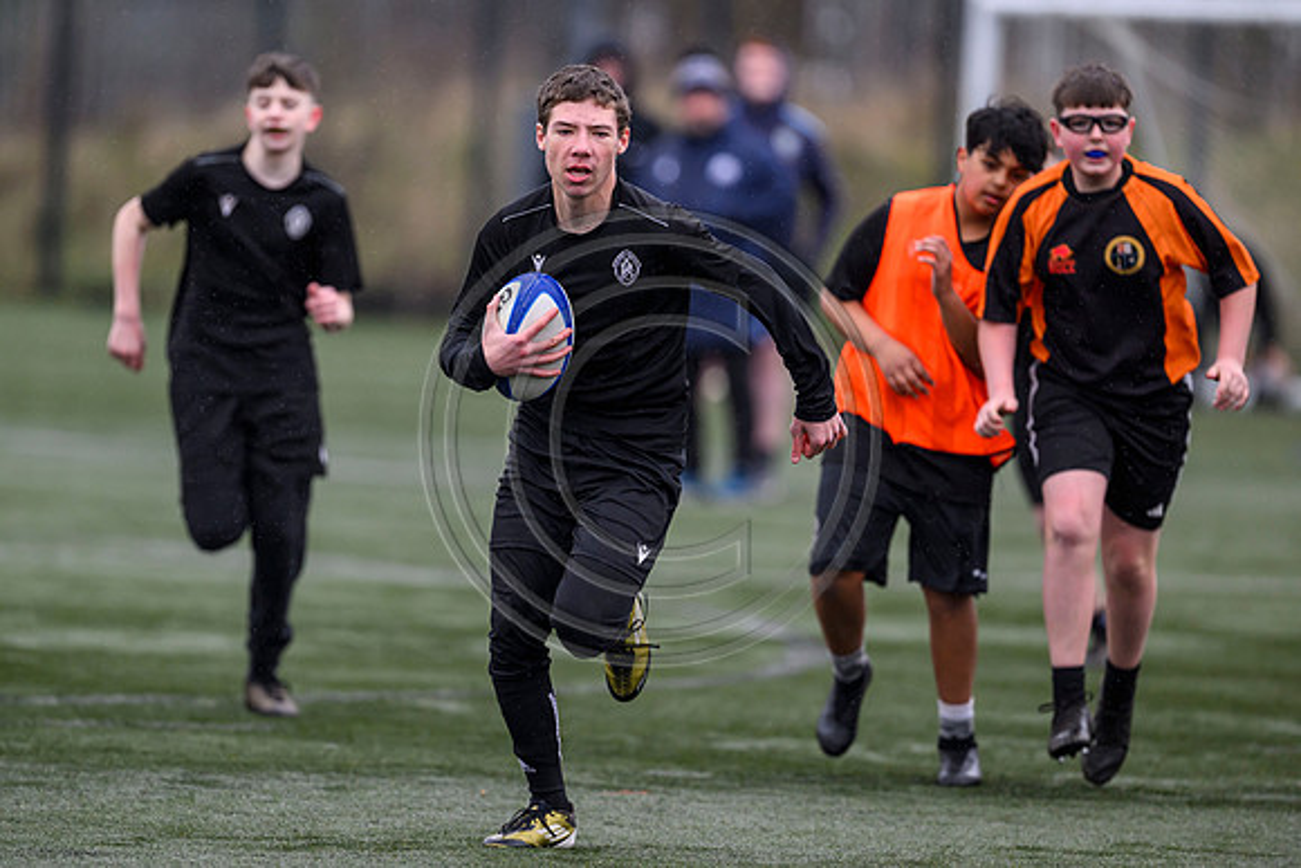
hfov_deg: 5.2
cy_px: 434
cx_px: 650
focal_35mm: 400
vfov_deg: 3.4
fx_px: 14458
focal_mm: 400
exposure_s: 1/1600
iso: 1000
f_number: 3.5
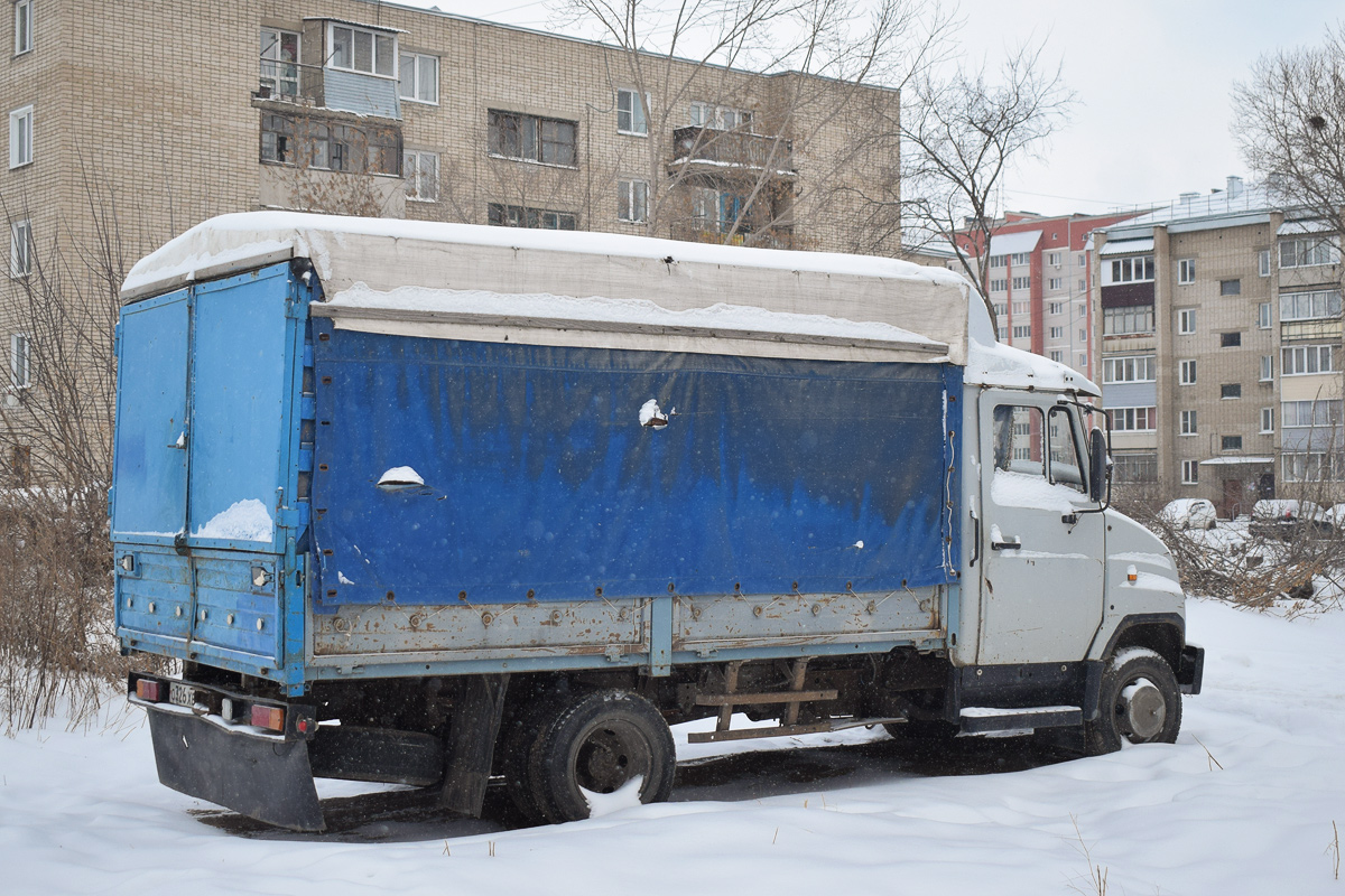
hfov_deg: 47.9
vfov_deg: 33.0
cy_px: 448
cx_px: 672
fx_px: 1513
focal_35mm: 40
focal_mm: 27
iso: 400
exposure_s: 1/1000
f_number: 6.3
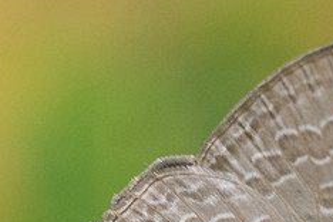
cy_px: 336
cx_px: 299
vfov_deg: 1.2
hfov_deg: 1.7
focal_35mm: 1189
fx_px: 10997
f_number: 5.6
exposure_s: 1/250
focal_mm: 150
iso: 800
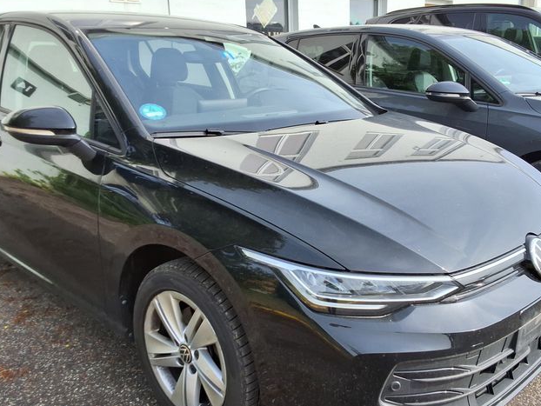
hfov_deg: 51.3
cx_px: 296
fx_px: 563
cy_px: 221
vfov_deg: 39.6
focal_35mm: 36
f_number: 1.9
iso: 32
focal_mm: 2.91
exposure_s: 1/1046
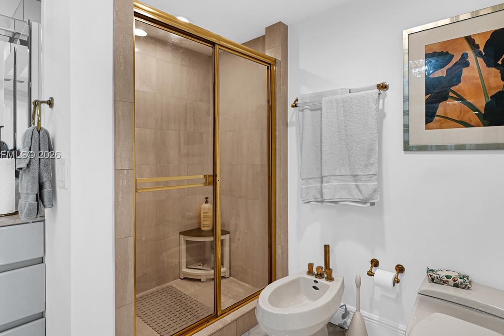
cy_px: 156
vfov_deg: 64.5
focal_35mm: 19
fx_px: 266
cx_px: 269
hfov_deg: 86.8
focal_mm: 14
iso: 250
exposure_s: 1/15
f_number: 4
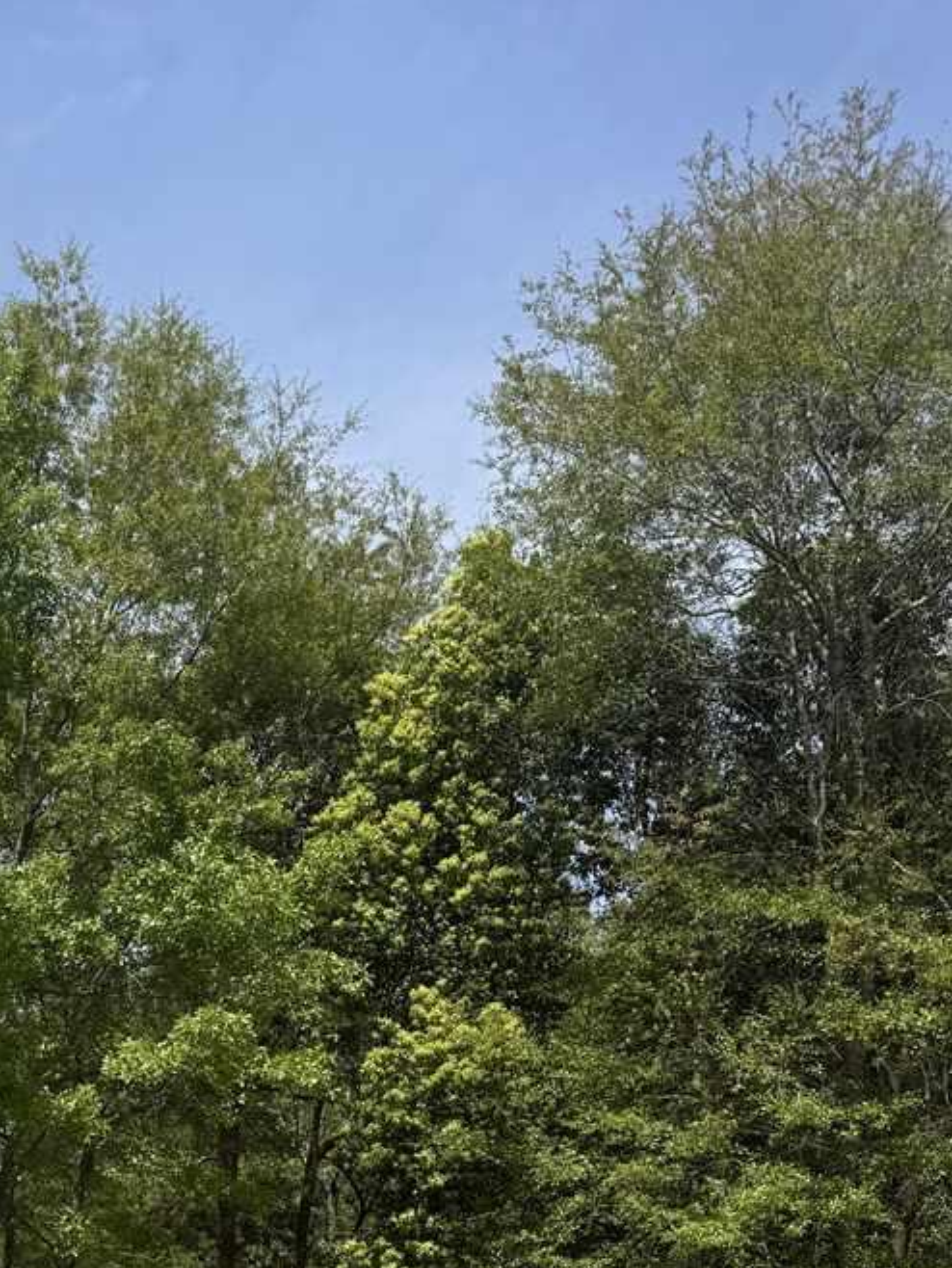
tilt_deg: +8.4
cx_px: -125
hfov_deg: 24.2
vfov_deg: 30.8
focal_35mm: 56
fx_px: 2052
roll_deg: +0.8
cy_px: 1382
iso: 80
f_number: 1.78
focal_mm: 6.76
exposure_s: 1/4049
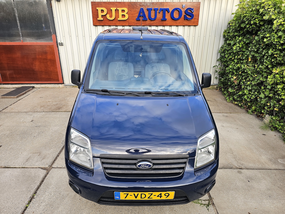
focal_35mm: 23
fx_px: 189
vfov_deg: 58.9
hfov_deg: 73.9
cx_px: 142
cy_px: 107
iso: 32
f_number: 1.7
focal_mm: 6.3
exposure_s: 1/180
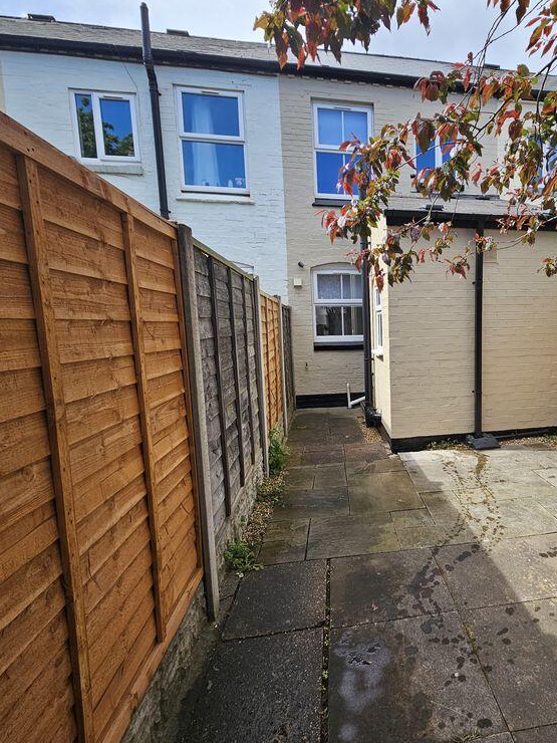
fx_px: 386
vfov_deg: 87.8
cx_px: 419
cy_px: 373
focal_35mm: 18
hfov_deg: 67.0
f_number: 2.2
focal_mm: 2.2
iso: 50
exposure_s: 1/681
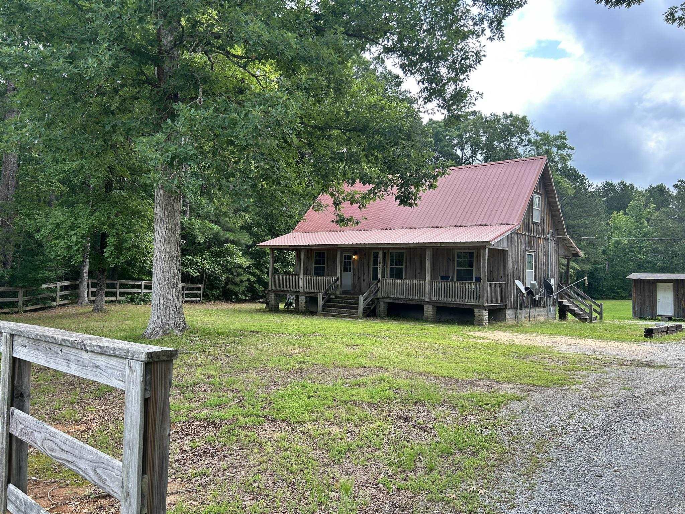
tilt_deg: +1.4
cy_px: 257
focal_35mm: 26
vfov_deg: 53.1
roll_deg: -1.4
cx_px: 342
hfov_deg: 67.3
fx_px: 515
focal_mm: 5.7
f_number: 1.5
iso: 50
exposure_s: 1/797
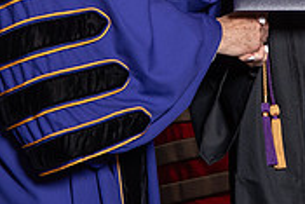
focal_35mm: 258
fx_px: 2188
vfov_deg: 5.3
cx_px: 185
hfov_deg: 8.0
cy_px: -111
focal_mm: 78
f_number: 5
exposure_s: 1/200
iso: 1000
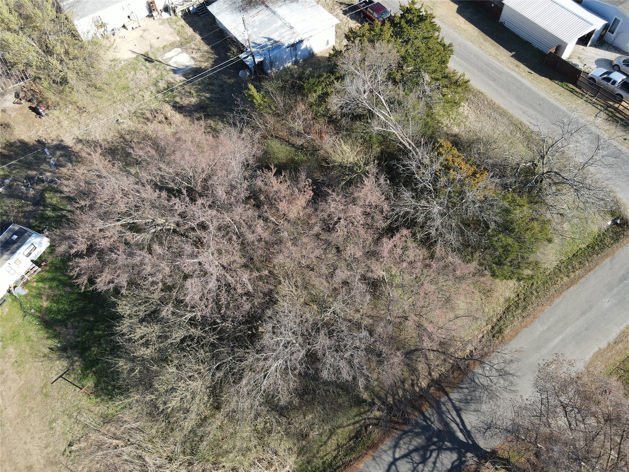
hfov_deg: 71.6
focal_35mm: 24
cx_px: 314
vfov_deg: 56.8
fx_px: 436
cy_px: 236
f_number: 2.8
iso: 100
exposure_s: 1/200
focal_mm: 4.5
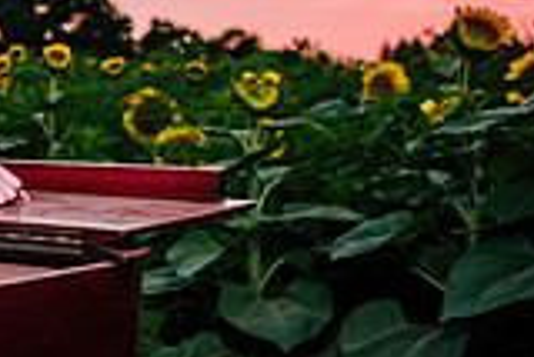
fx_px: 1292
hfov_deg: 18.9
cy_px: 162
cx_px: -377
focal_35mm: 87
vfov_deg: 15.7
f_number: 3.2
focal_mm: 24
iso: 64
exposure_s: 1/160
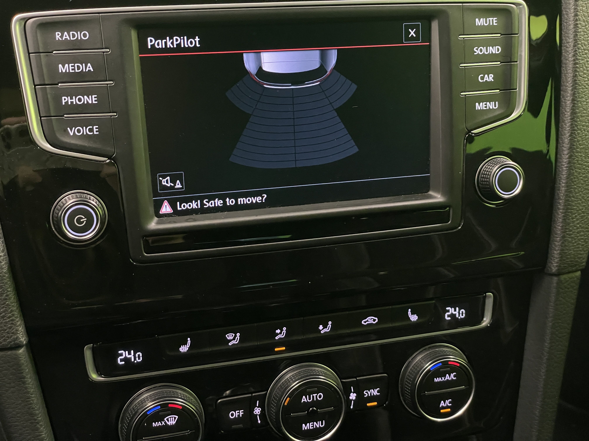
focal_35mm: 52
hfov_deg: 36.8
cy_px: 220
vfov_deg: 28.0
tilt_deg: -29.2
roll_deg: -4.4
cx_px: 294
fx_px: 885
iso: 640
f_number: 2
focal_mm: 6
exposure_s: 1/33
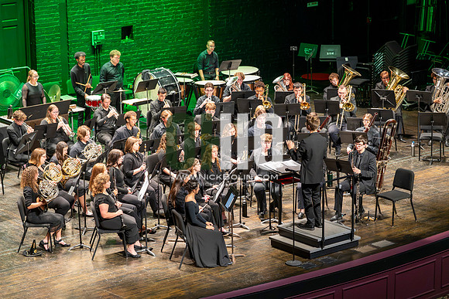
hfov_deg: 18.6
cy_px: 150
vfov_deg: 12.5
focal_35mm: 110
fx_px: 1372
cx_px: 224
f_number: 2.8
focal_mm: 110
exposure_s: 1/640
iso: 8000
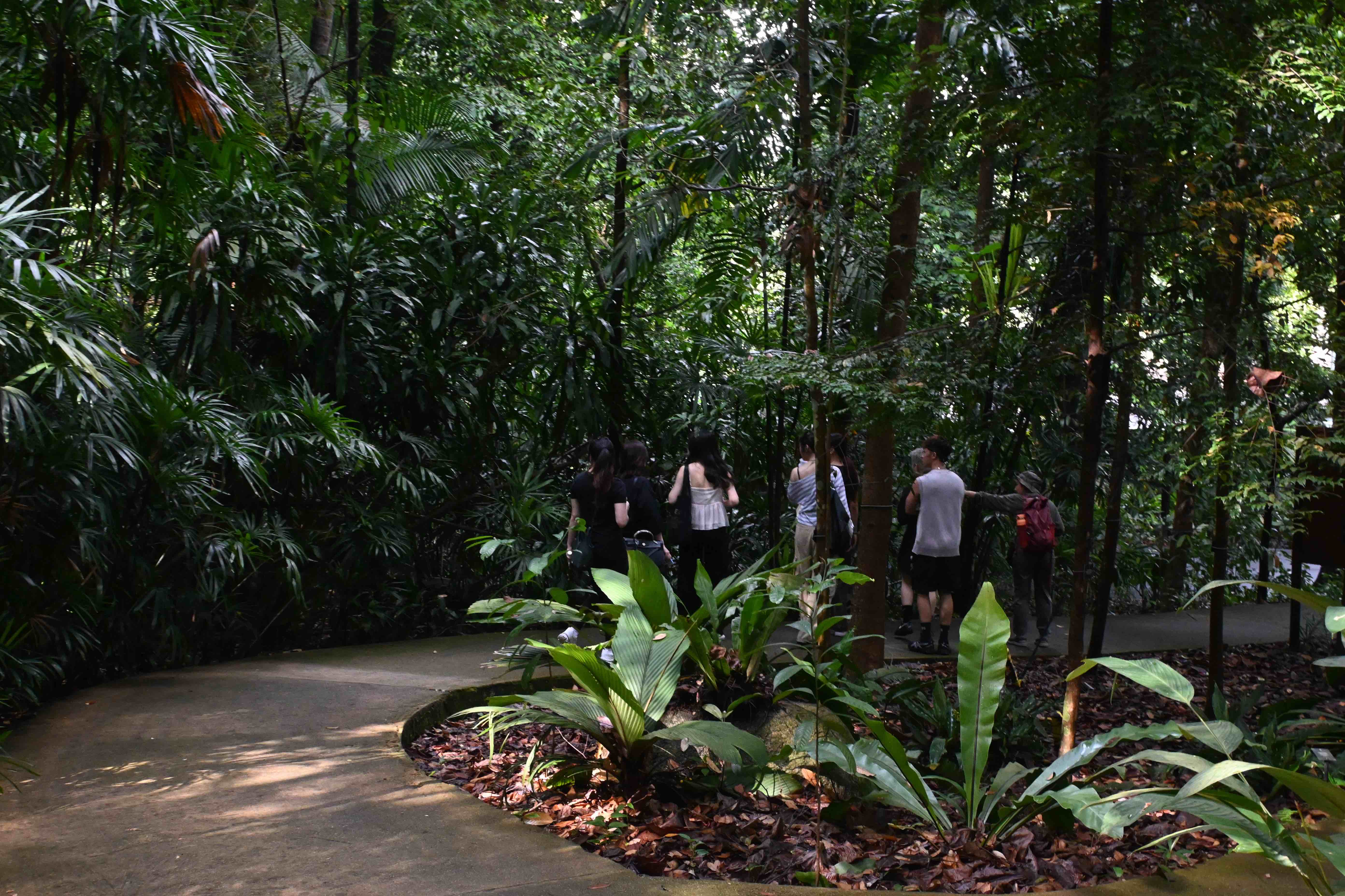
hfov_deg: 47.2
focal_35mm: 41
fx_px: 1541
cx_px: 672
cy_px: 448
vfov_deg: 32.4
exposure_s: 1/200
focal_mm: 27.5
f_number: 7.1
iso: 4000
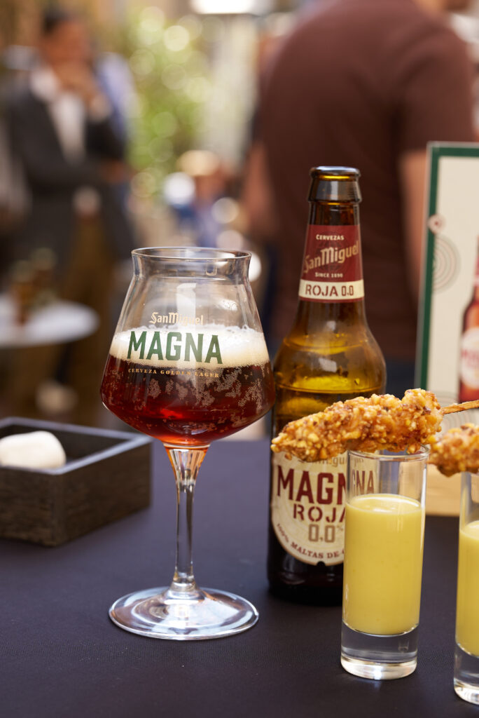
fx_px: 1395
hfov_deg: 19.5
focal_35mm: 70
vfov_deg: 28.8
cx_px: 240
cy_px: 359
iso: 500
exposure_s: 1/640
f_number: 5
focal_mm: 70
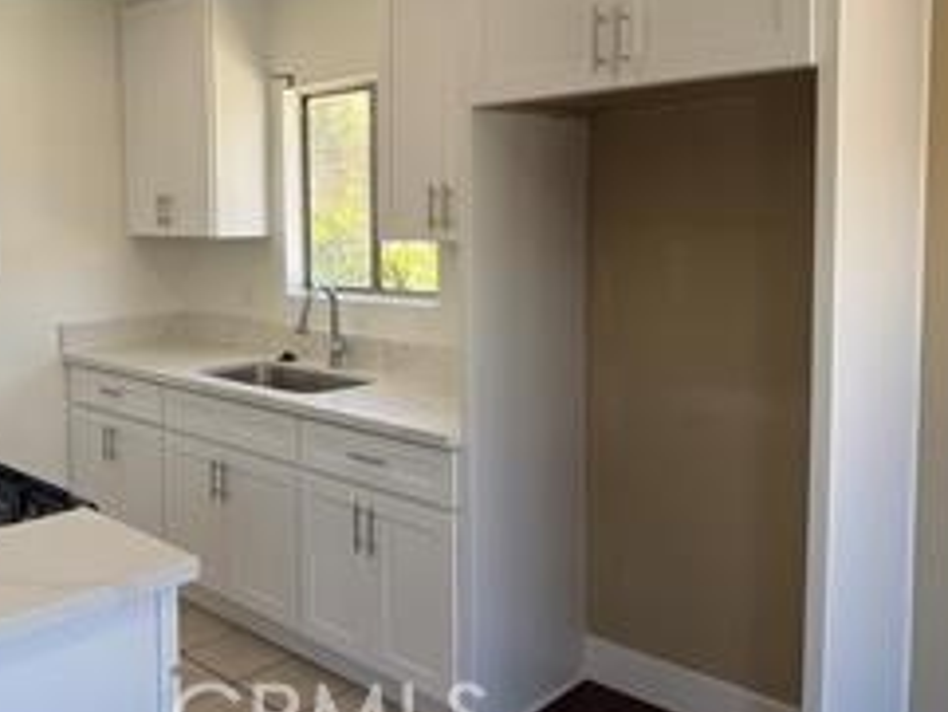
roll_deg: -0.2
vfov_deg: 41.6
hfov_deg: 53.3
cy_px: 271
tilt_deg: -2.2
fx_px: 932
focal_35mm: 34
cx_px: 356
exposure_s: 1/247
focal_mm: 6.76
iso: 64
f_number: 1.78
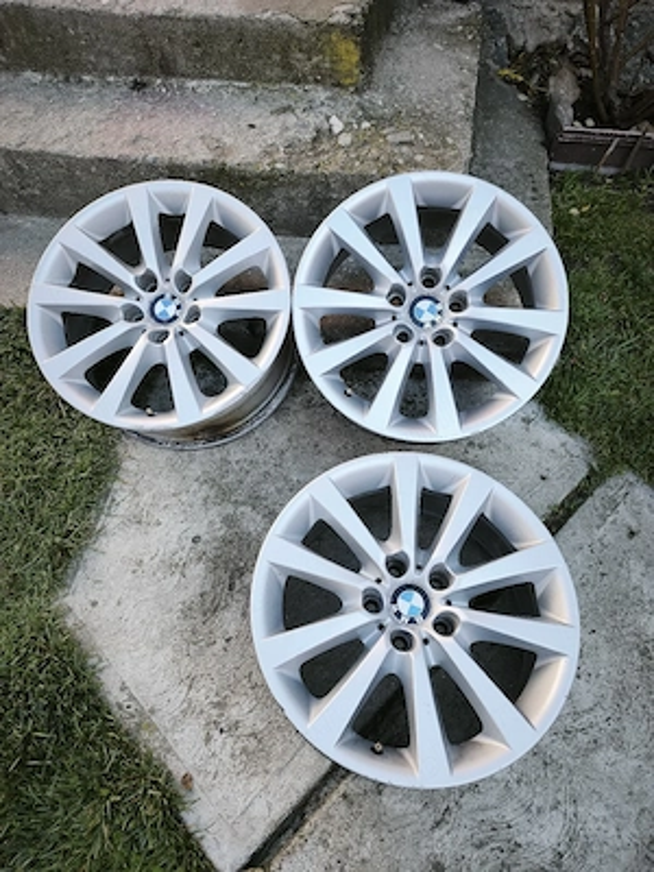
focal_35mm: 23
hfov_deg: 58.9
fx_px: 579
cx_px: 327
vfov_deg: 73.9
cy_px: 436
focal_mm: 6.45
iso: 50
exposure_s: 1/244
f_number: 1.62
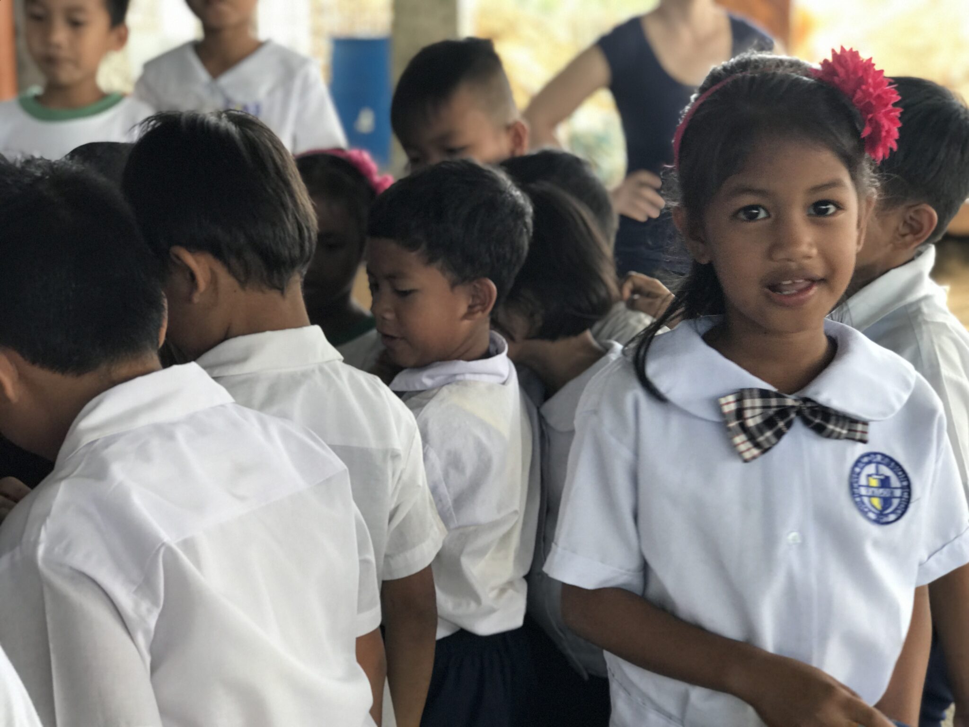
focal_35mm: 57
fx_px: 1596
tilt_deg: -10.2
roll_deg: +0.4
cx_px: 484
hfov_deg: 33.8
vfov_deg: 25.7
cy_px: 364
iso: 40
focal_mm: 6.6
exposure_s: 1/60
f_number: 2.8
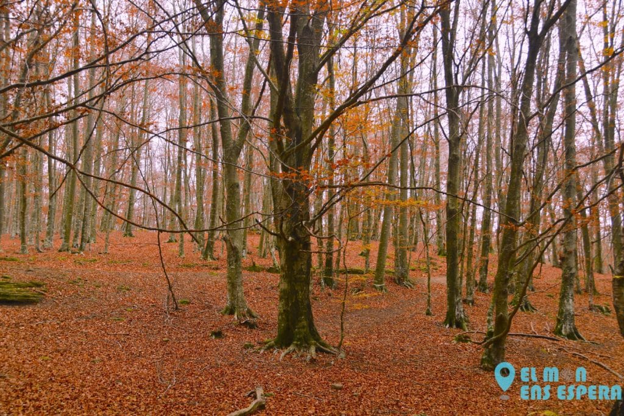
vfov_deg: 31.2
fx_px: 745
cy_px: 208
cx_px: 312
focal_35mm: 43
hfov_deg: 45.4
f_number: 5.6
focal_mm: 29
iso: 400
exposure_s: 1/250
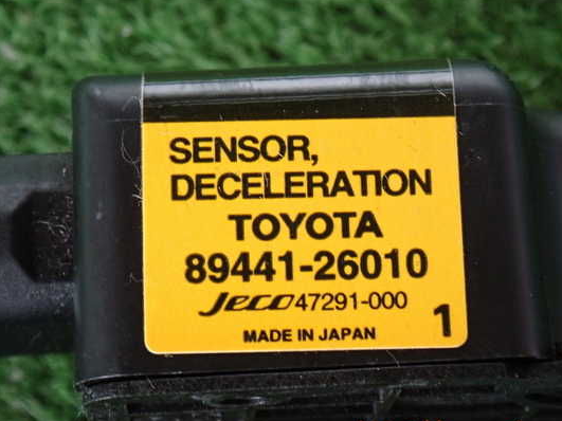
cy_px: 207
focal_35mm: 113
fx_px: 1834
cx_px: 280
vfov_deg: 13.1
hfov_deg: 17.4
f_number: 4.9
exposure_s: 1/25
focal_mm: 18
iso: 800
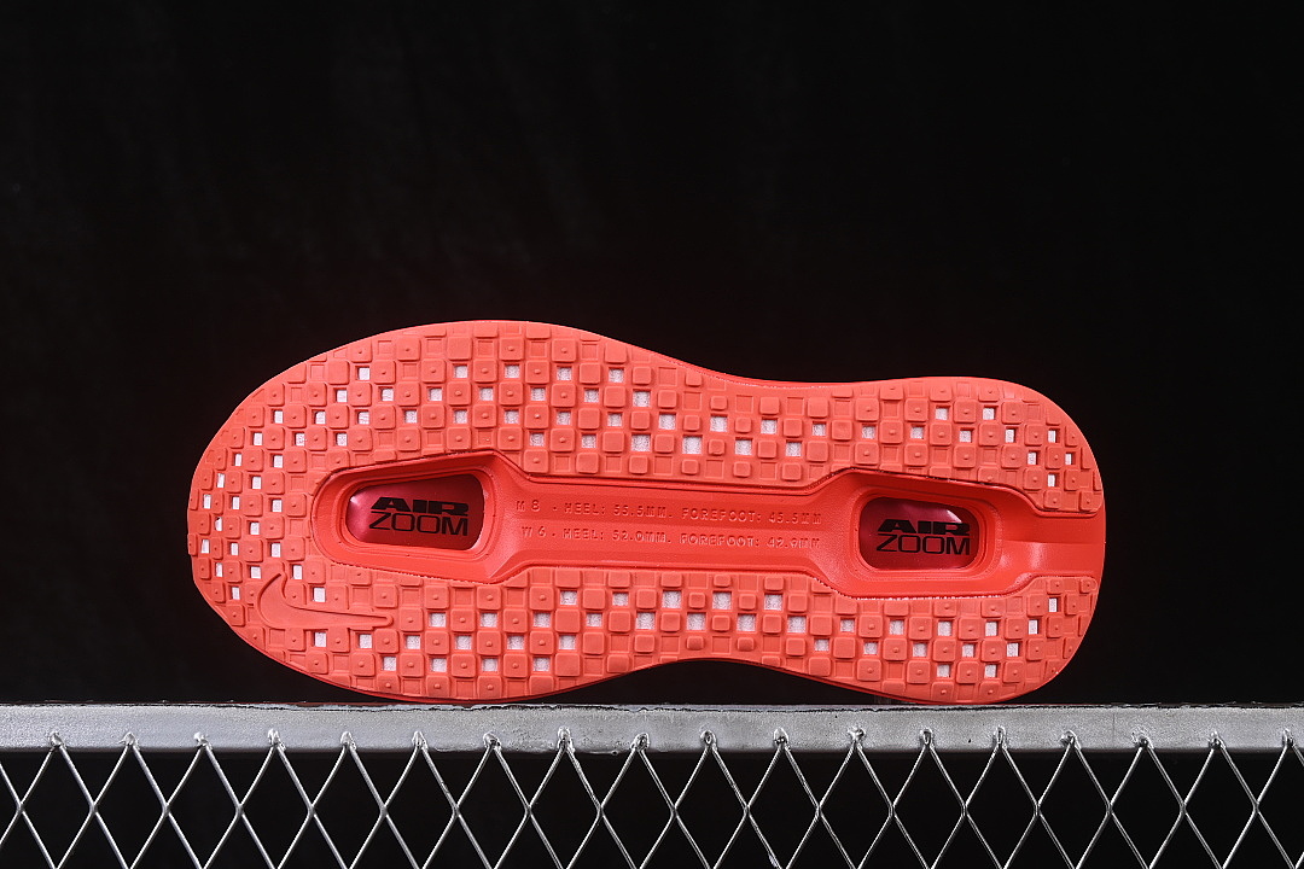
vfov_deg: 18.2
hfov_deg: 27.0
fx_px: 2716
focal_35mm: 75
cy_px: 434
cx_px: 652
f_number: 8
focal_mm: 50
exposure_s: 1/80
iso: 160
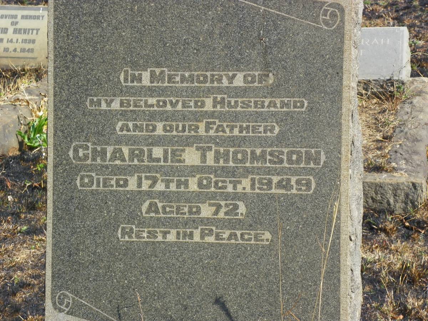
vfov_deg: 15.2
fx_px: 1199
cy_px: 160
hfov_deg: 20.2
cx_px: 214
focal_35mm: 97
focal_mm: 17.3
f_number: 4.5
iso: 64
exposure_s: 1/200
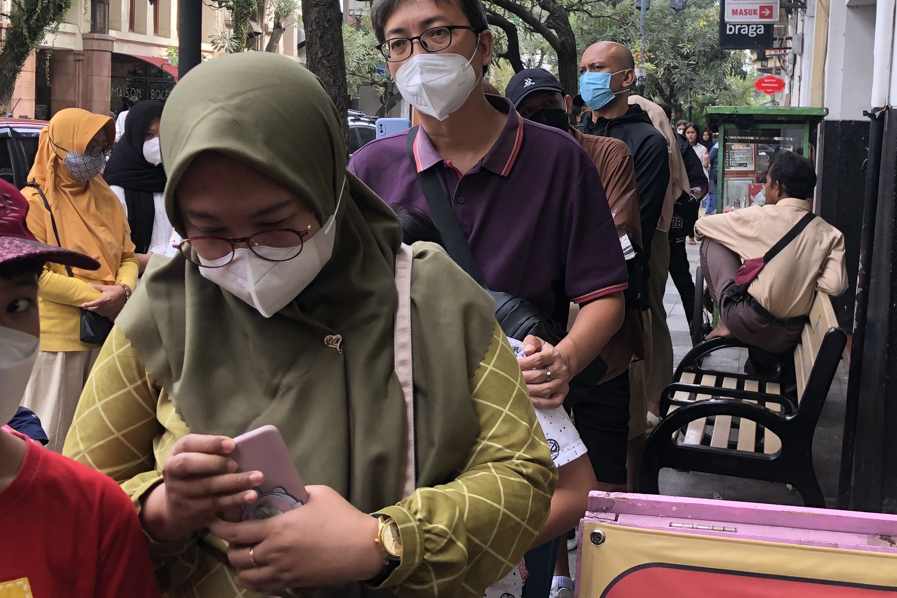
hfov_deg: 42.4
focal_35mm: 46
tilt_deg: -0.8
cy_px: 177
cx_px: 572
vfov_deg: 29.0
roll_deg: -2.9
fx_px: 1146
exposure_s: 1/108
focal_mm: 3.99
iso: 20
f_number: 1.8
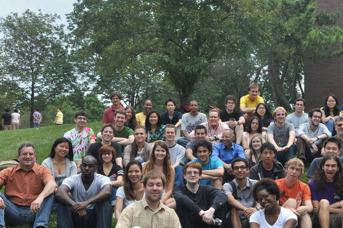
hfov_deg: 38.4
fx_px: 485
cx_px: 231
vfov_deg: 26.2
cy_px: 162
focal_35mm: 51
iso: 200
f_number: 9
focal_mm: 20
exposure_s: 1/400
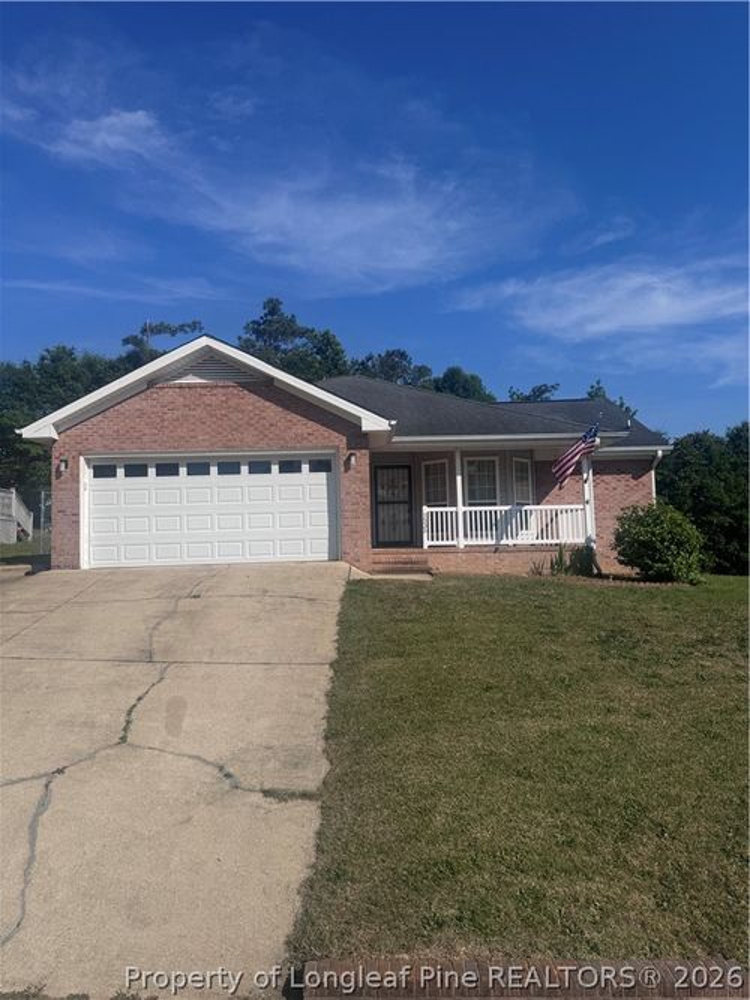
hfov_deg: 56.8
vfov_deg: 71.6
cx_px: 375
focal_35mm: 24
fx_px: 694
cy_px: 500
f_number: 1.78
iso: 80
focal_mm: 6.76
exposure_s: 1/9009
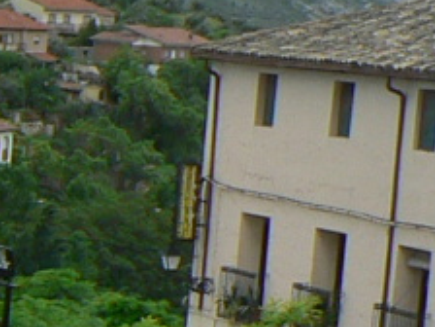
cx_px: -1082
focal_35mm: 257
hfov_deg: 6.6
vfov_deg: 5.7
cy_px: 489
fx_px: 3230
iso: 80
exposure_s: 1/200
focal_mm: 6
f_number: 4
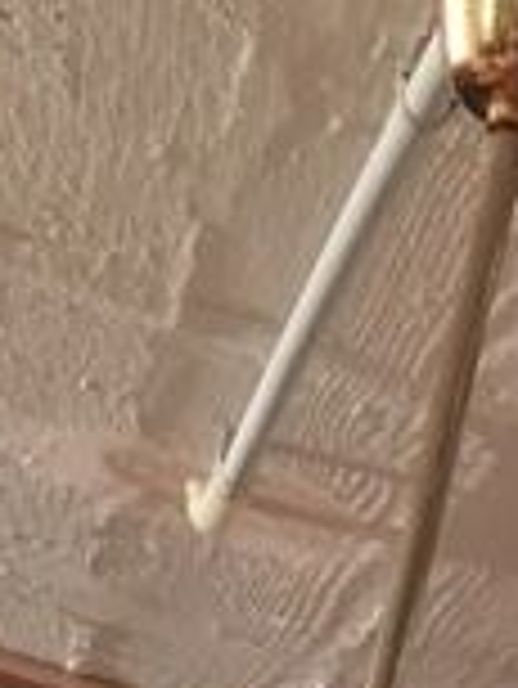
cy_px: 1331
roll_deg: -12.9
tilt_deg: +2.8
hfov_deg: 11.6
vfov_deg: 14.0
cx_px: 824
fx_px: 2411
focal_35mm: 121
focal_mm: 4.15
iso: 100
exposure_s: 1/17
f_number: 2.2
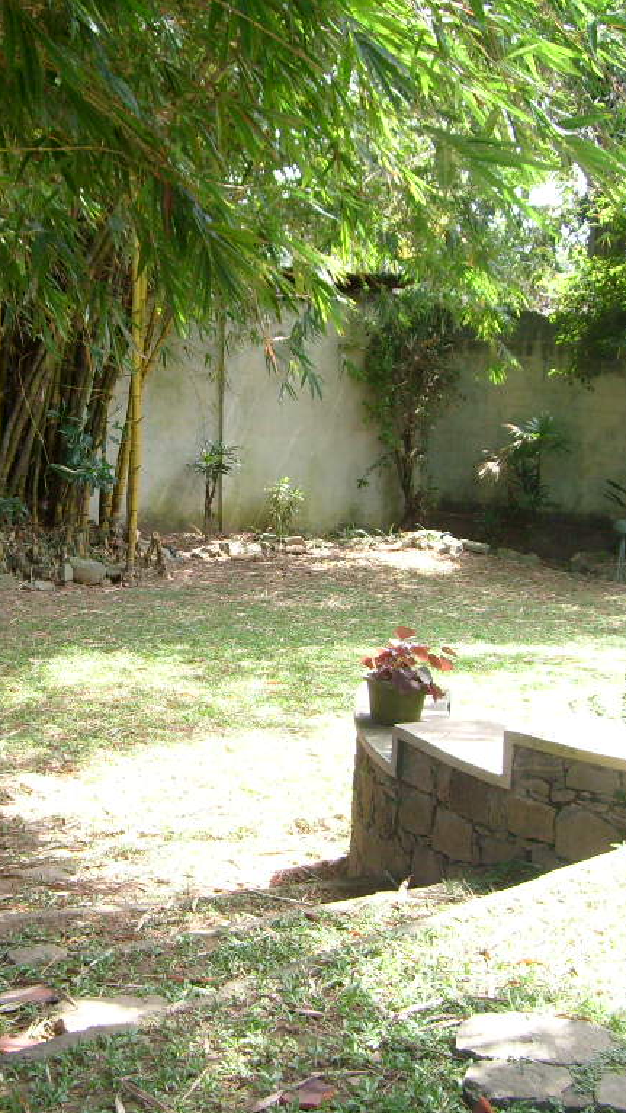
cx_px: 160
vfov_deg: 40.6
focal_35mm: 51
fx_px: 1505
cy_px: 556
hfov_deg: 23.3
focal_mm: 5.8
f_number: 2.8
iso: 80
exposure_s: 1/125
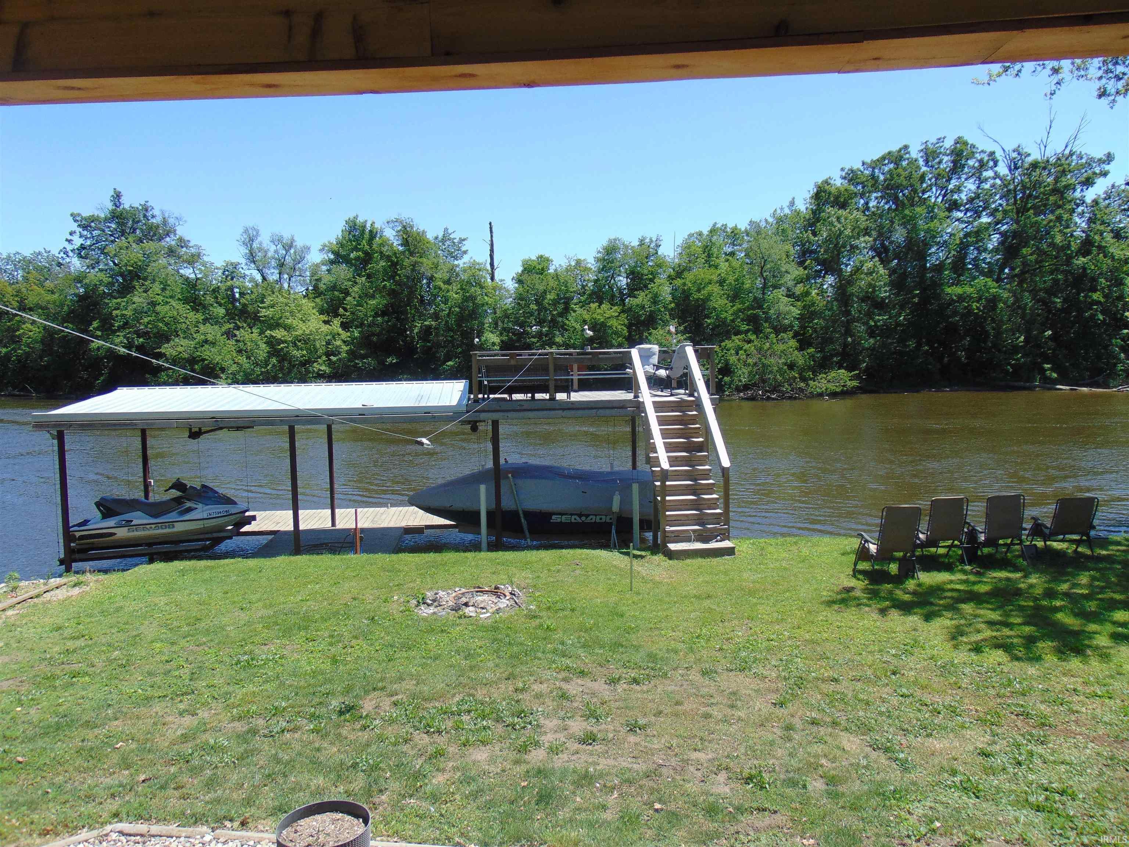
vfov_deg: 54.9
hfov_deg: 69.4
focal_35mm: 25
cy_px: 424
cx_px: 564
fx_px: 815
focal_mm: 4.5
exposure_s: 1/800
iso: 80
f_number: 3
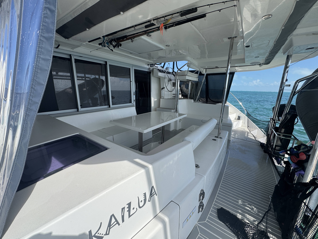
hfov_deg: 102.1
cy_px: 120
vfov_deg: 85.7
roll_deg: -1.1
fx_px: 129
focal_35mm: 14
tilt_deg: -14.3
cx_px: 159
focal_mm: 2.22
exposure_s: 1/1236
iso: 50
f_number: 2.2
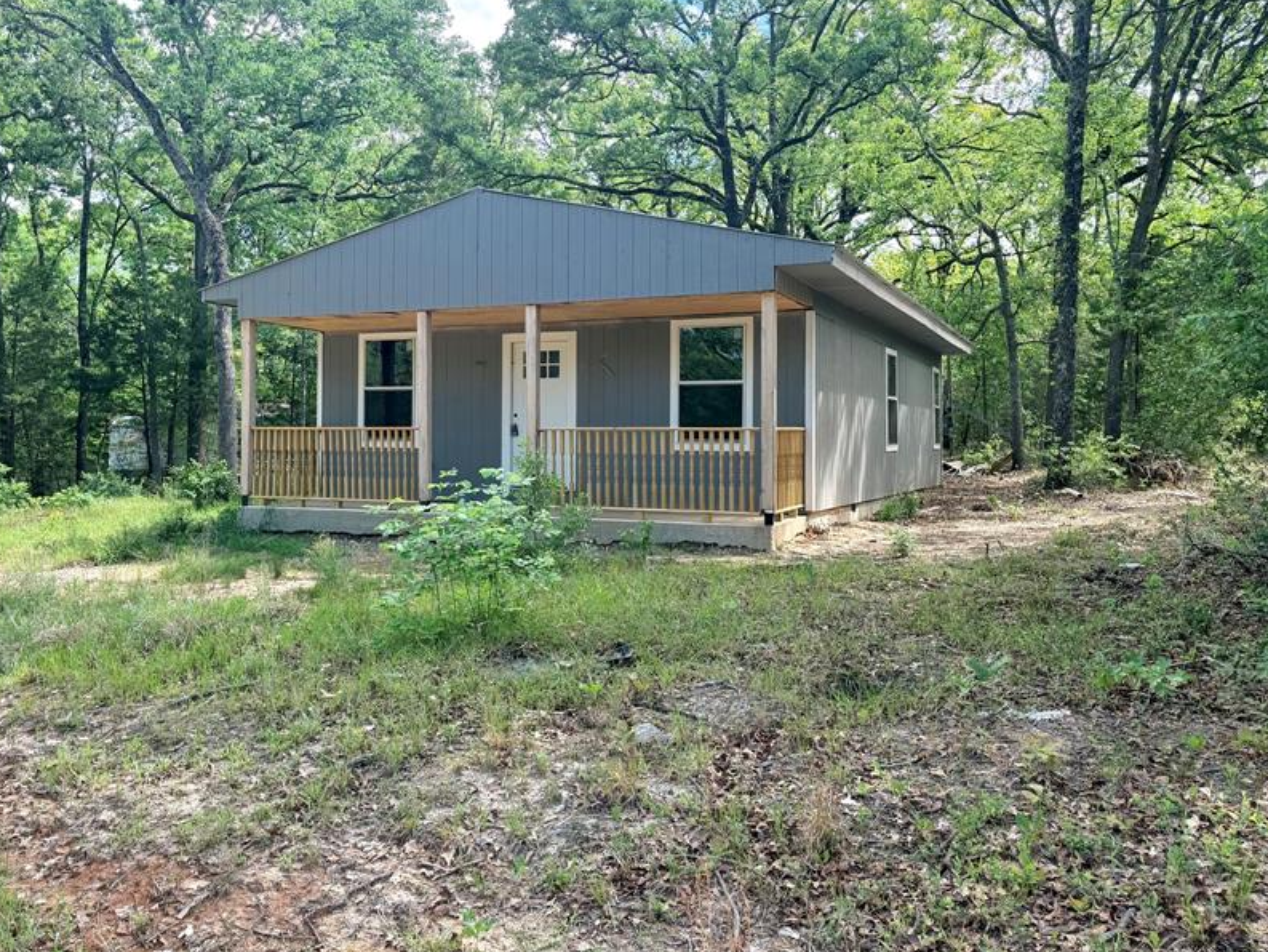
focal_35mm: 31
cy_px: 419
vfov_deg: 45.4
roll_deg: -0.2
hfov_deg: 58.0
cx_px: 526
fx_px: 1136
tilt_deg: +0.5
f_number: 1.78
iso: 100
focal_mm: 6.76
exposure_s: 1/1005
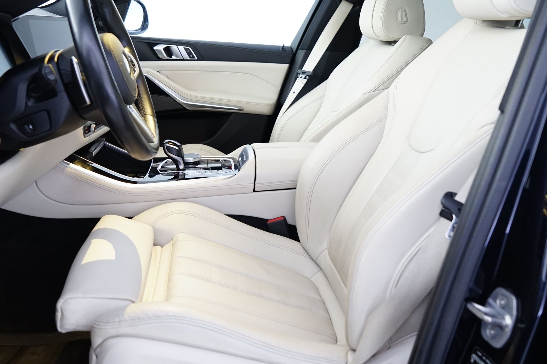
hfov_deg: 54.3
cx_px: 239
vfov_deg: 37.5
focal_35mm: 35
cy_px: 122
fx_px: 532
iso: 1600
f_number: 4
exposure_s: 1/10
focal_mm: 24
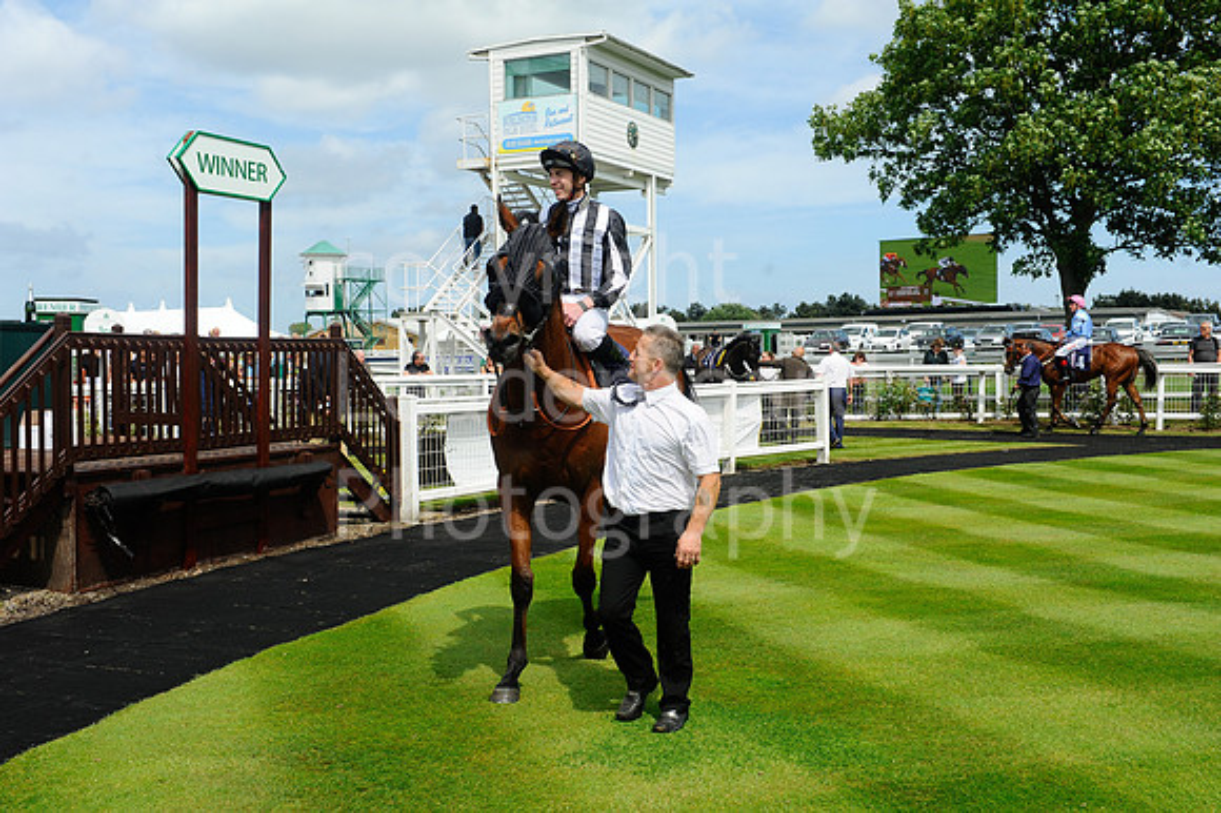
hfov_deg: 50.7
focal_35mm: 38
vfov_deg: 35.0
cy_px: 406
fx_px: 1288
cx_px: 610
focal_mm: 38
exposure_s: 1/500
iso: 250
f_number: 8
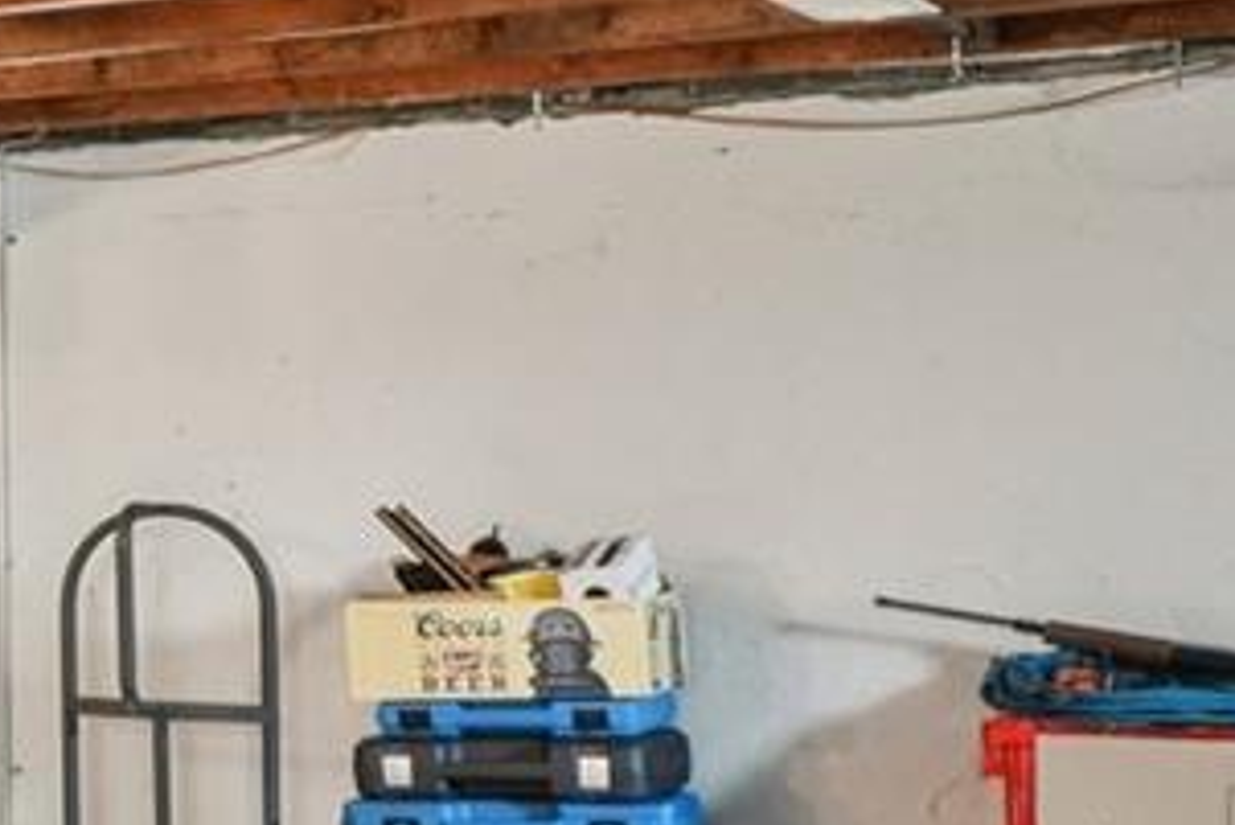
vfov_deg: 15.6
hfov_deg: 14.2
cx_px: -1838
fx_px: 3008
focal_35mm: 88
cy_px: 529
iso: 800
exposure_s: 1/15
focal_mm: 11
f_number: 8
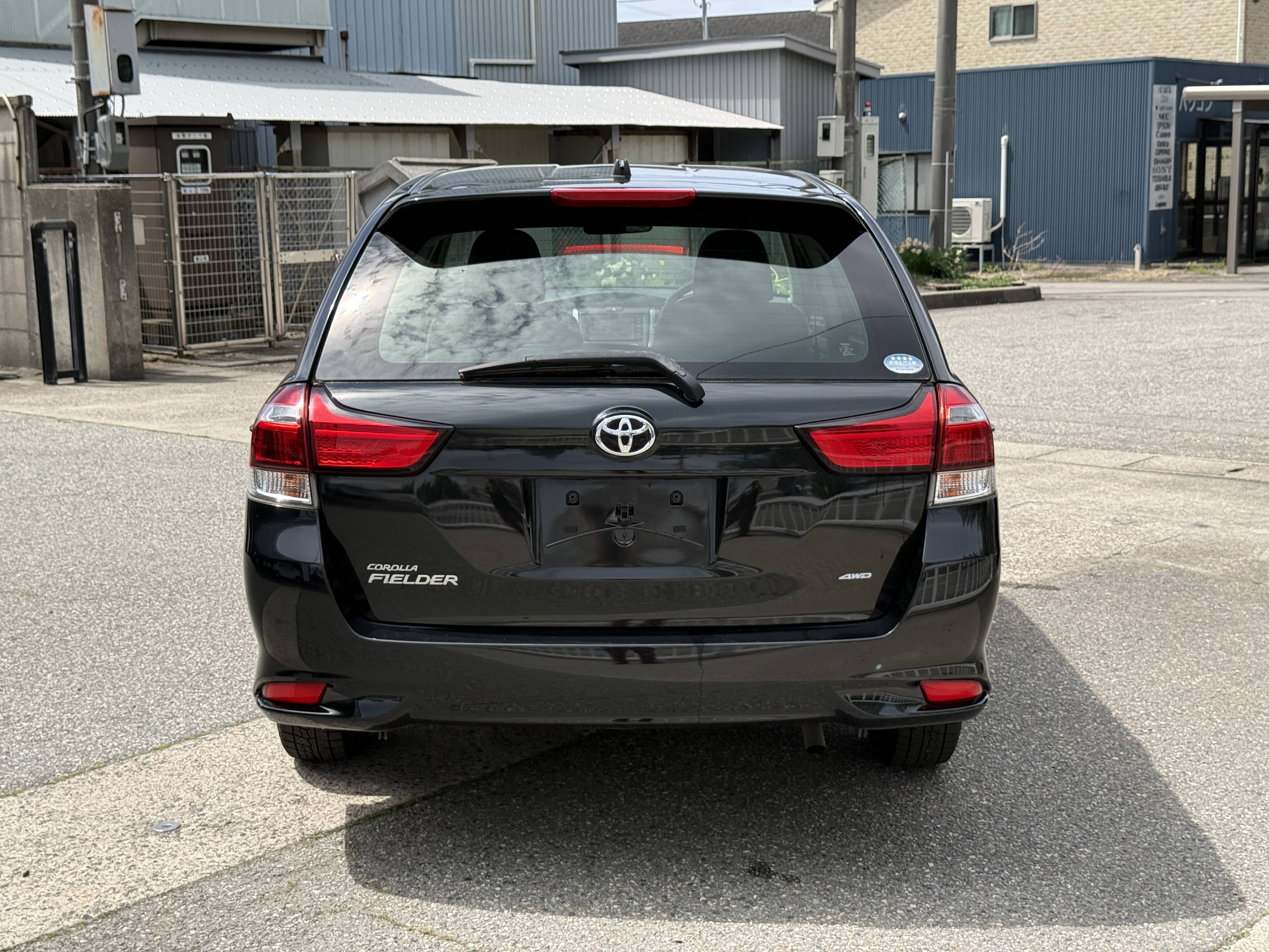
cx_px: 634
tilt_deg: -9.2
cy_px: 476
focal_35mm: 48
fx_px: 1760
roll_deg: +1.5
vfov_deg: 30.3
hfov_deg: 39.7
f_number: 1.78
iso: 100
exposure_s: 1/3891
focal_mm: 6.76
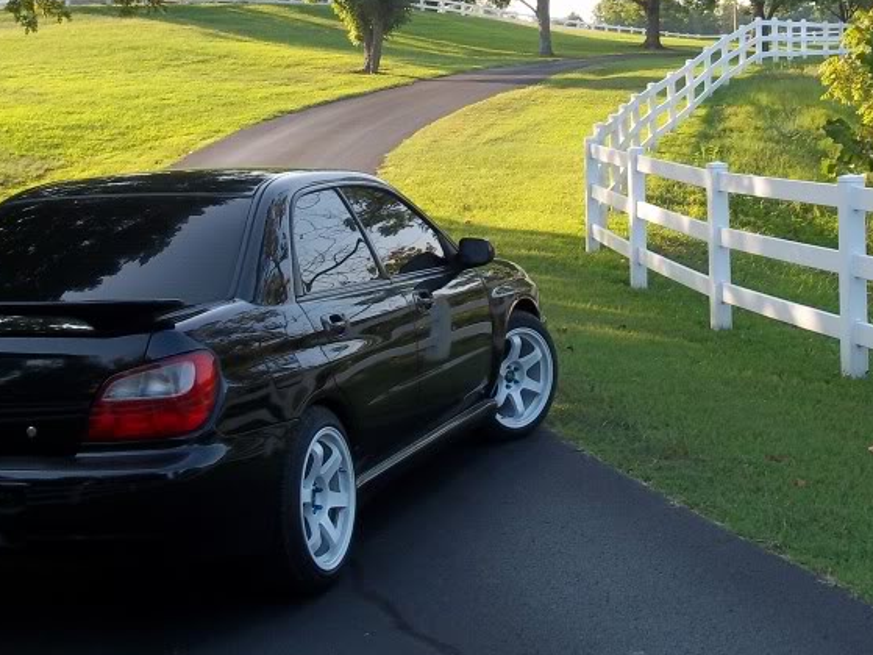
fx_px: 1664
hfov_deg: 29.4
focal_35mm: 66
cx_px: 464
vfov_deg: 21.9
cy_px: 105
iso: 80
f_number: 3.1
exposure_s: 1/200
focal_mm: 6.5
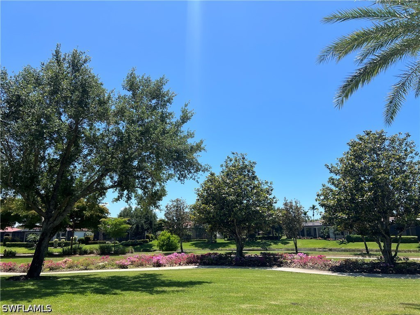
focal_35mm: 26
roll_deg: +2.4
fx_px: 315
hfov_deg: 67.3
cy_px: 158
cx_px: 210
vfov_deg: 53.1
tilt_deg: +12.8
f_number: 1.5
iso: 50
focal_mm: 5.7
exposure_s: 1/3704
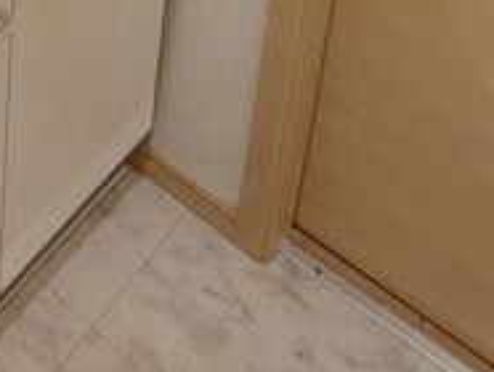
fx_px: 957
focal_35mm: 67
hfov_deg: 24.4
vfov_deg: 14.8
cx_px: -186
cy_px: -494
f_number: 2.2
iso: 320
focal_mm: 1.74
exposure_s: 1/30
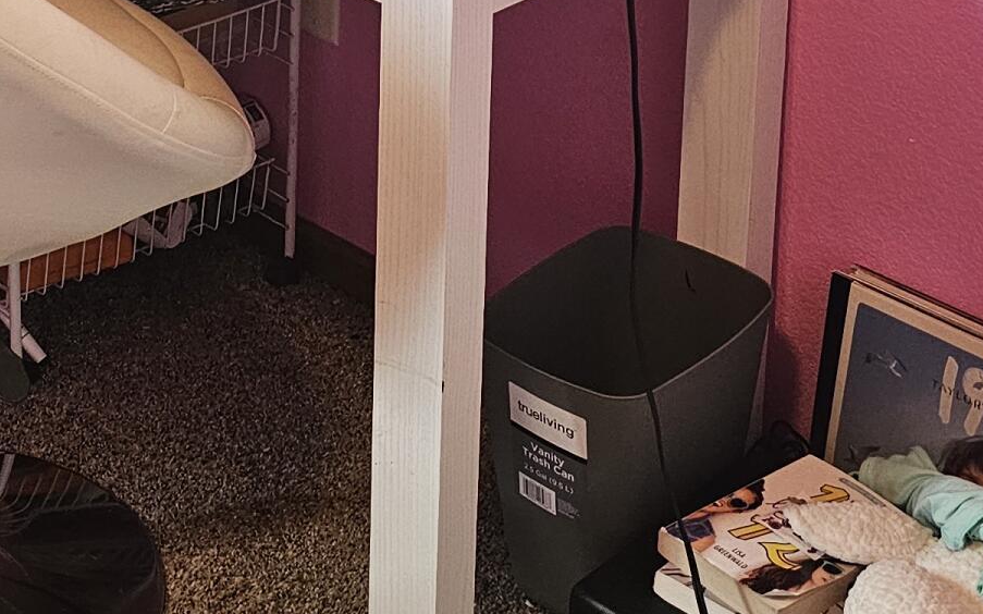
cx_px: 256
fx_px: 2170
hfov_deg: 25.3
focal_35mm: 81
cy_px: -356
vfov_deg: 14.8
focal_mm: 6.3
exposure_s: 1/120
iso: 640
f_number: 1.7
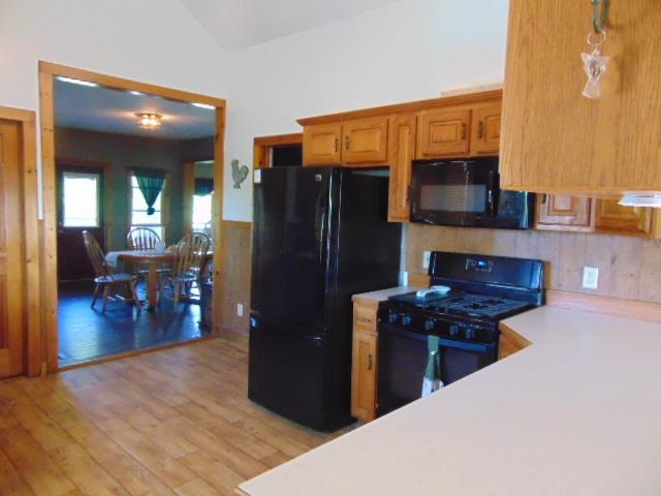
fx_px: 477
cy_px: 248
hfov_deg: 69.4
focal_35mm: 25
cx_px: 330
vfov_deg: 54.9
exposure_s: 1/50
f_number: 3
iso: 800
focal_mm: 4.5
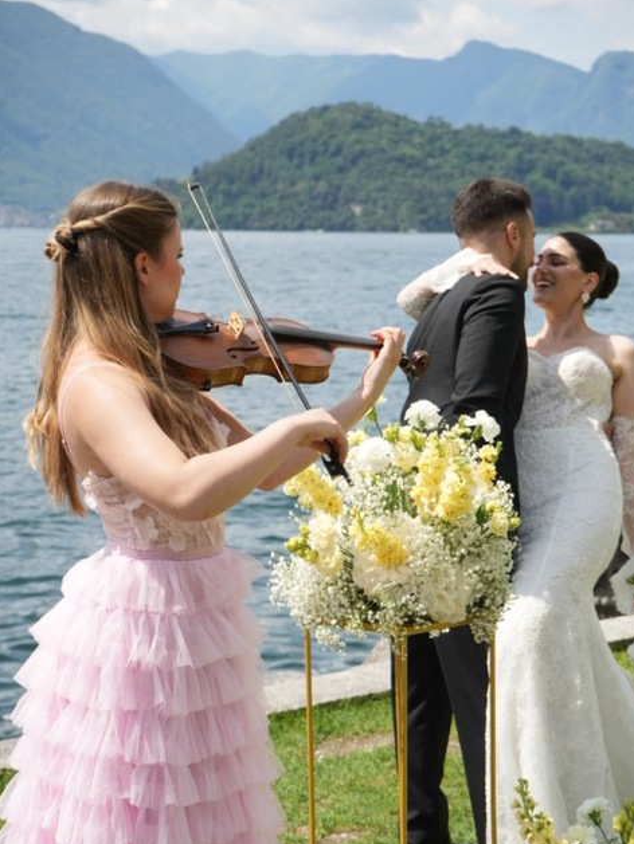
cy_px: 452
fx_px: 1880
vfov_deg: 25.3
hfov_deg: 19.1
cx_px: 320
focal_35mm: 77
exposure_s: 1/250
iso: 100
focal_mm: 70
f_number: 8
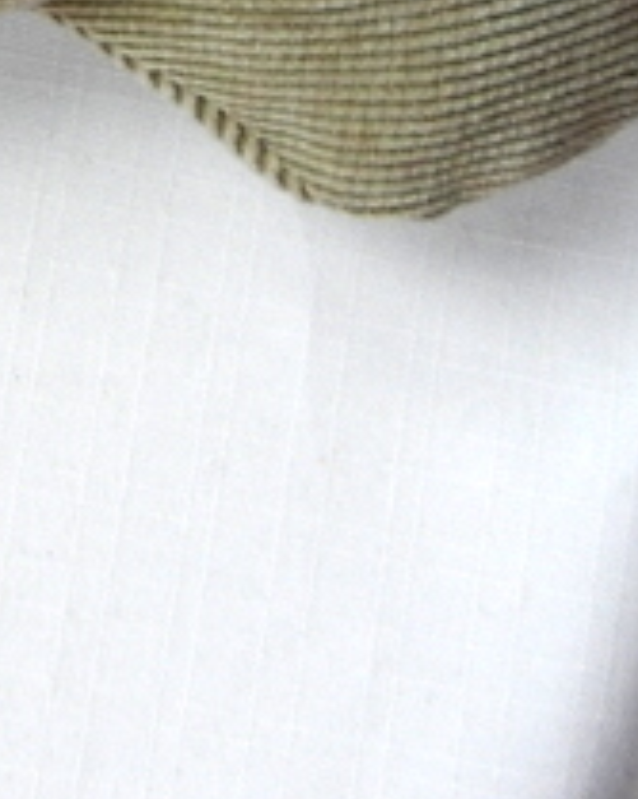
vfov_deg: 16.6
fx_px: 2645
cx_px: -562
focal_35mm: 112
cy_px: -111
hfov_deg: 12.4
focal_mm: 5.4
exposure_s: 1/30
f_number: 3.5
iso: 306
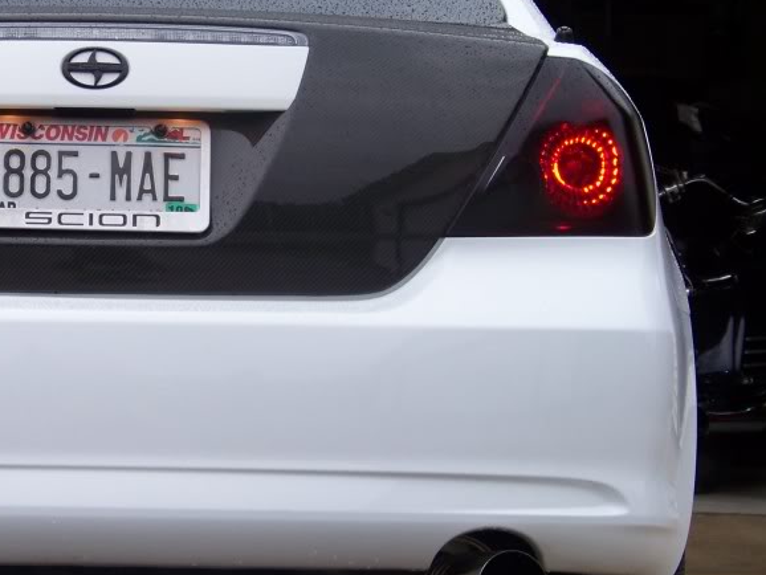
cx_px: 115
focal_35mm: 170
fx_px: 3763
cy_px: 290
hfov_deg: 11.6
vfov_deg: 8.7
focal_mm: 16.2
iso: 64
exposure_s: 1/60
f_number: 3.2
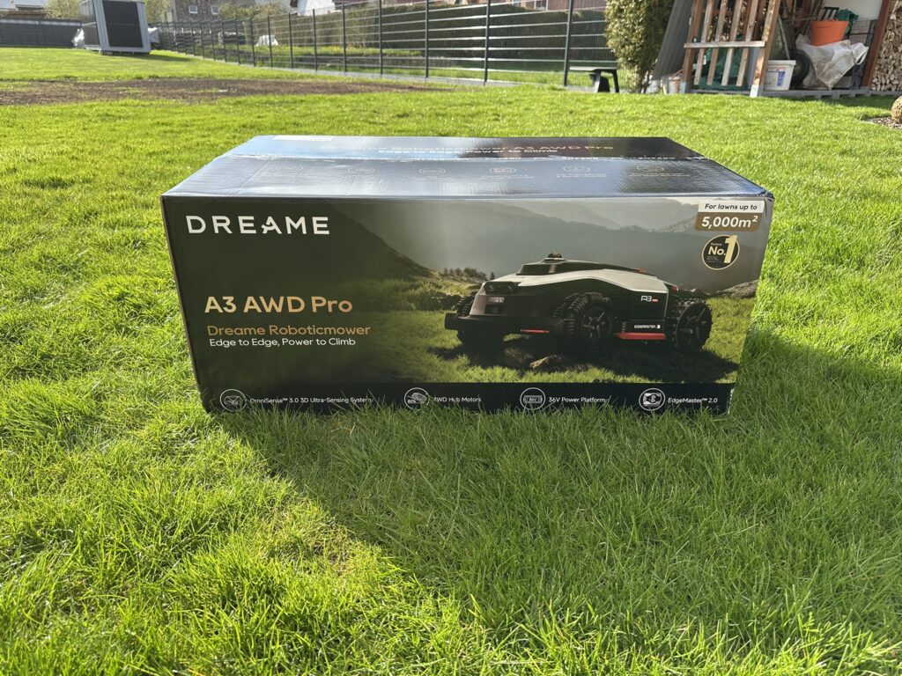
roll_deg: -2.1
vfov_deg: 56.8
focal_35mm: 24
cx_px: 451
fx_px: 625
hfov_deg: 71.6
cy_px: 338
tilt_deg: -23.1
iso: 80
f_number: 1.78
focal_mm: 6.86
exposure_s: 1/1157
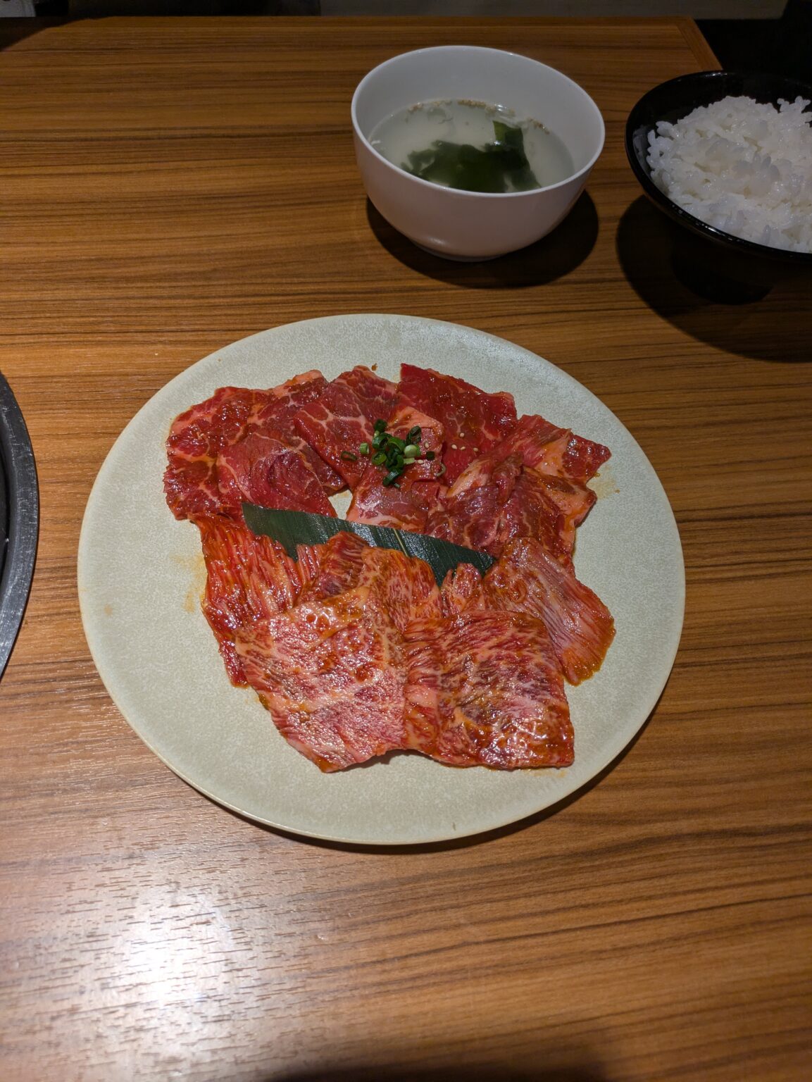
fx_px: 781
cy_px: 541
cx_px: 406
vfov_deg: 69.4
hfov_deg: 54.9
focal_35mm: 25
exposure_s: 1/100
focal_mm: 5.43
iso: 54
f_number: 1.89
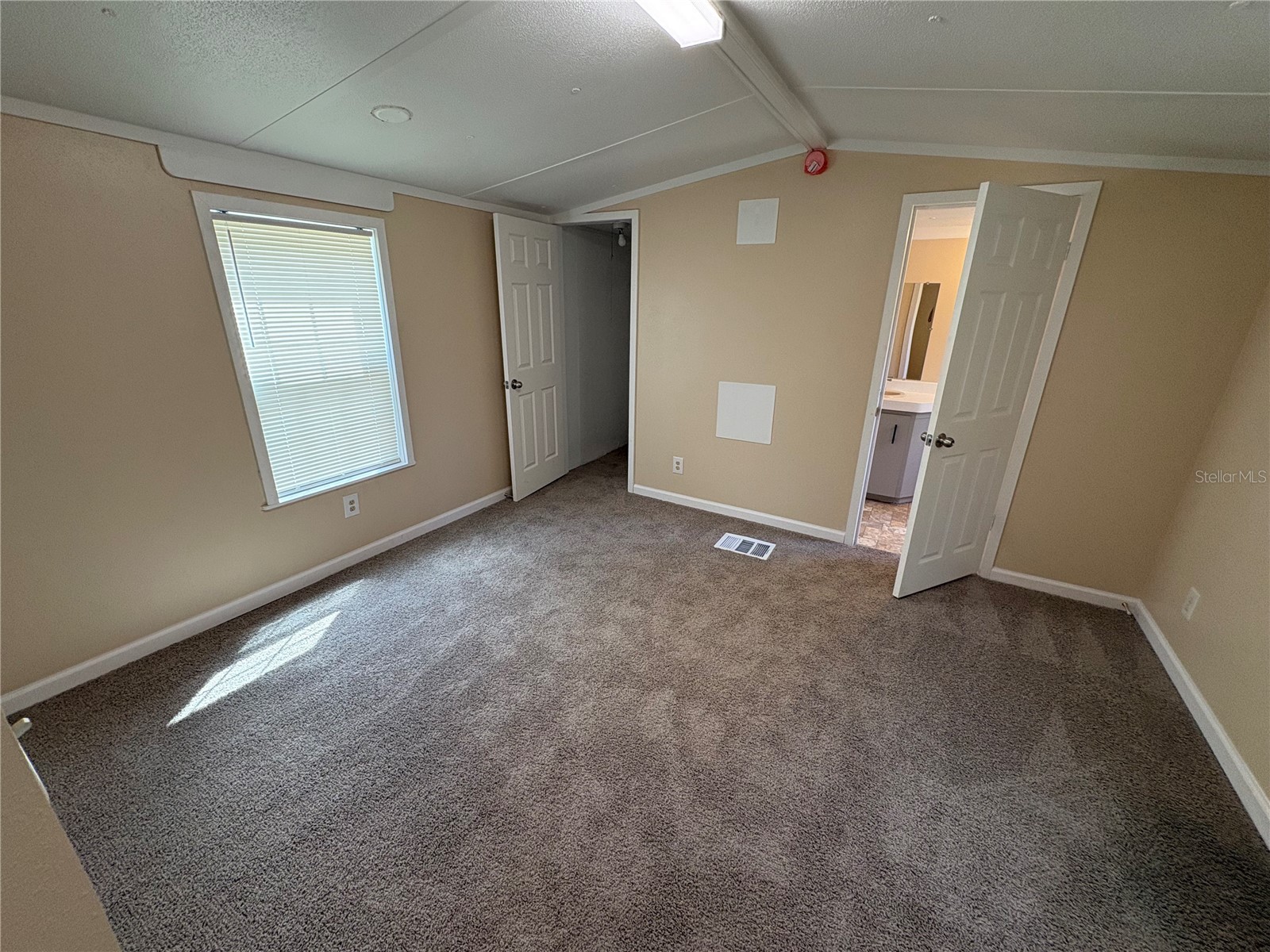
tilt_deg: -18.4
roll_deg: -0.8
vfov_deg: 85.7
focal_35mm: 14
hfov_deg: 102.1
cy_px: 476
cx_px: 635
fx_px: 514
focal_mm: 2.22
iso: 200
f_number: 2.2
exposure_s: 1/120
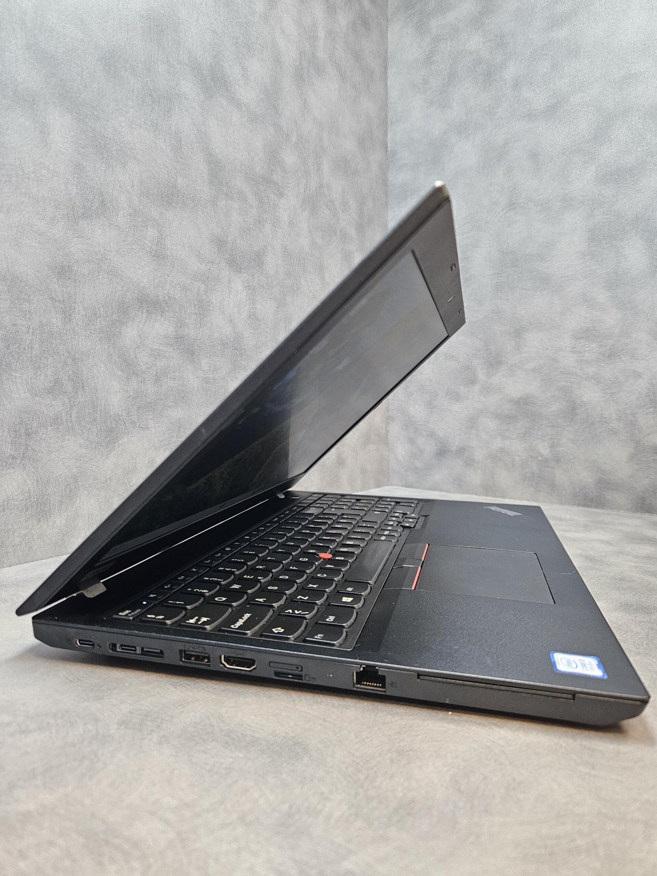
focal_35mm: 23
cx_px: 328
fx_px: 582
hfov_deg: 58.9
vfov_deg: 73.9
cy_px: 438
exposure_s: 1/100
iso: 500
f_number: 1.8
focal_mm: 5.4
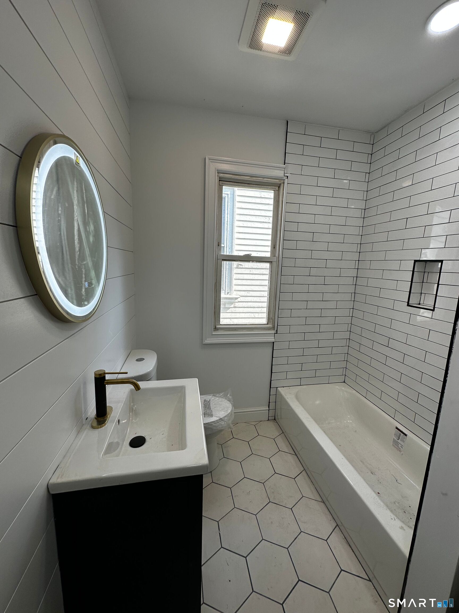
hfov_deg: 85.7
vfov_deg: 102.1
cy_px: 306
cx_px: 230
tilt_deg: -10.2
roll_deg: -2.6
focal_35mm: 14
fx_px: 248
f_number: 2.2
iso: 40
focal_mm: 2.22
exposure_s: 1/146
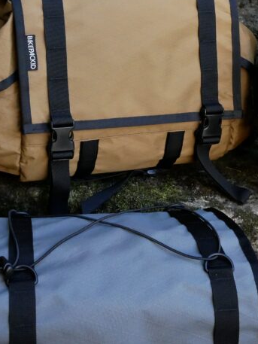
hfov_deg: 21.0
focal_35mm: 70
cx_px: 113
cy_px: 112
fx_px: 695
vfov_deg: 27.6
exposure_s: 1/640
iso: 3200
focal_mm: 20
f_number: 5.6
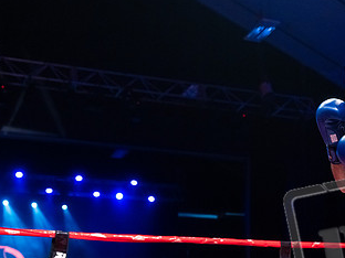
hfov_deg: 24.8
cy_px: 209
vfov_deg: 18.9
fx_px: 767
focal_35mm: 77
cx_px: 286
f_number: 2.8
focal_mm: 43
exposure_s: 1/1000
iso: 4000
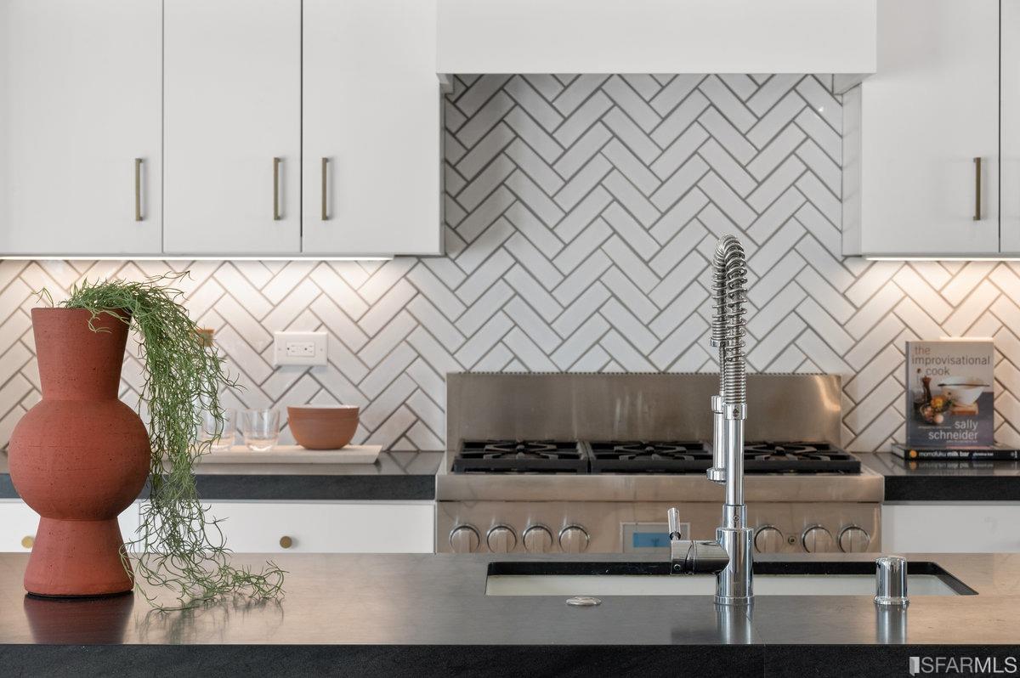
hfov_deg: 25.4
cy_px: 339
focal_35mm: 80
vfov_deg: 17.0
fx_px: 2265
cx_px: 510
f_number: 11
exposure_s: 1/40
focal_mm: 80
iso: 400
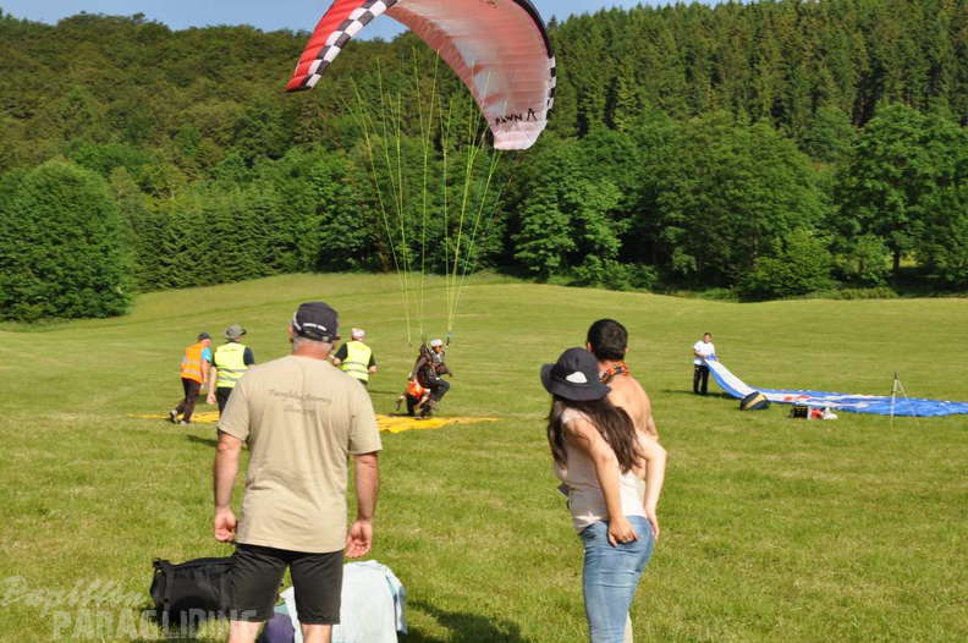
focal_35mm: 57
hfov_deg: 35.1
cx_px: 484
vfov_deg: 23.7
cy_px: 322
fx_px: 1531
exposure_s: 1/160
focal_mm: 38
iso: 200
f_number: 13
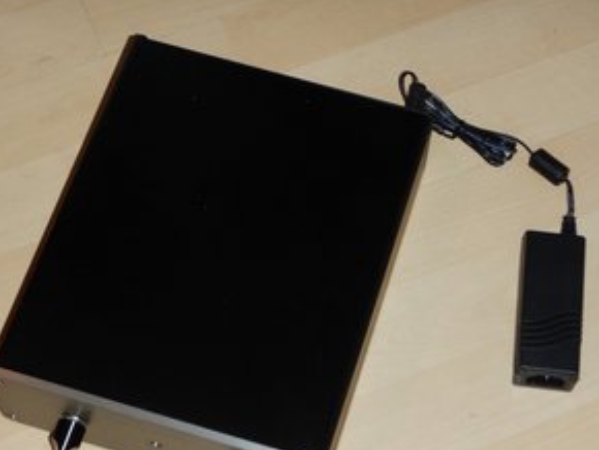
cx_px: 273
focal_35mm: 84
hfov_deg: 23.3
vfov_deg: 17.6
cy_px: 289
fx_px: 1455
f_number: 4.4
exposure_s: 1/30
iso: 200
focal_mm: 11
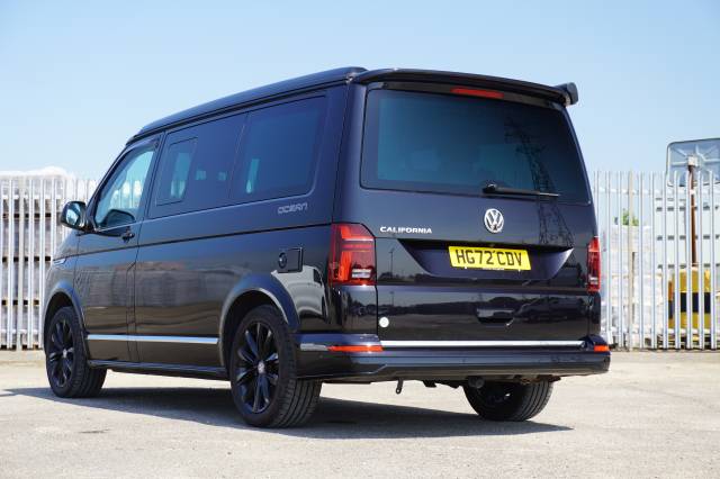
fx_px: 1319
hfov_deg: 30.5
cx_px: 360
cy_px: 240
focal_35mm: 66
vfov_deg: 20.6
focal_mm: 44
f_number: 6.3
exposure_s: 1/80
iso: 100
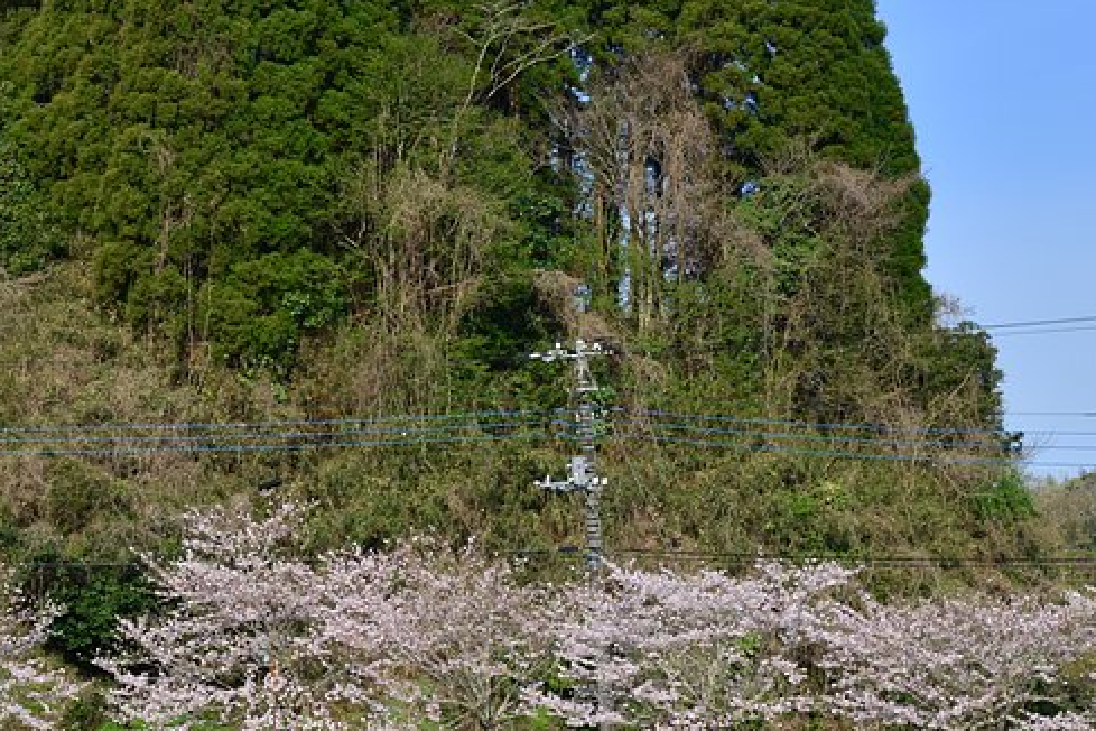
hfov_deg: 18.6
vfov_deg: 12.6
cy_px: 472
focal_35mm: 109
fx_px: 3318
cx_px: 197
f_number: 11
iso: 400
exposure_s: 1/500
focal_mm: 52
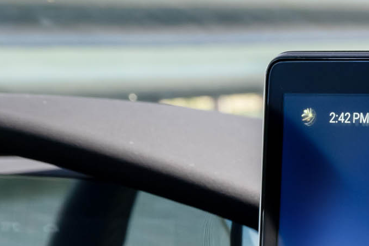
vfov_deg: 6.9
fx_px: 1968
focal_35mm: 192
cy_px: 487
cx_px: 653
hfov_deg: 10.1
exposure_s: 1/20
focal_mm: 40
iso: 250
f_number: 6.3
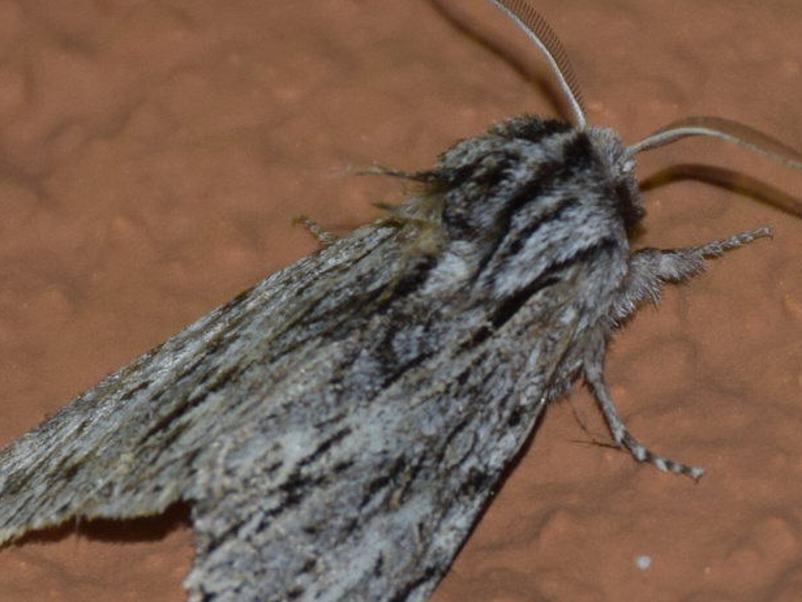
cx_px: 359
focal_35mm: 315
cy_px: 343
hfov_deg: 6.3
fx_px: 7302
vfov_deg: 4.7
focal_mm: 140
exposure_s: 1/60
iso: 320
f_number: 5.6
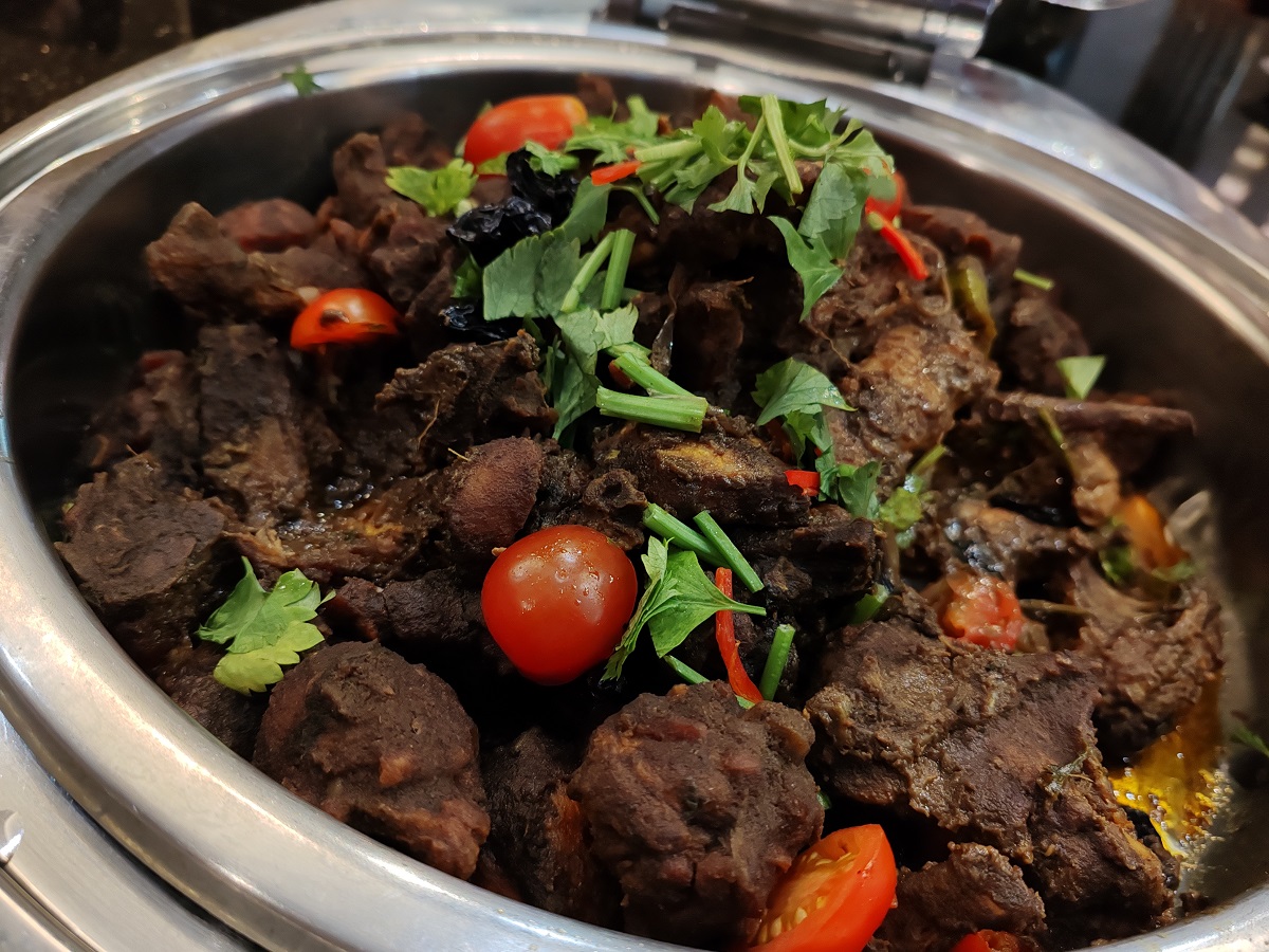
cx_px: 634
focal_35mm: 27
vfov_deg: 51.4
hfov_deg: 65.3
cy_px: 476
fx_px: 990
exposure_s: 1/50
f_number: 1.9
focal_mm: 6.12
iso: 1000
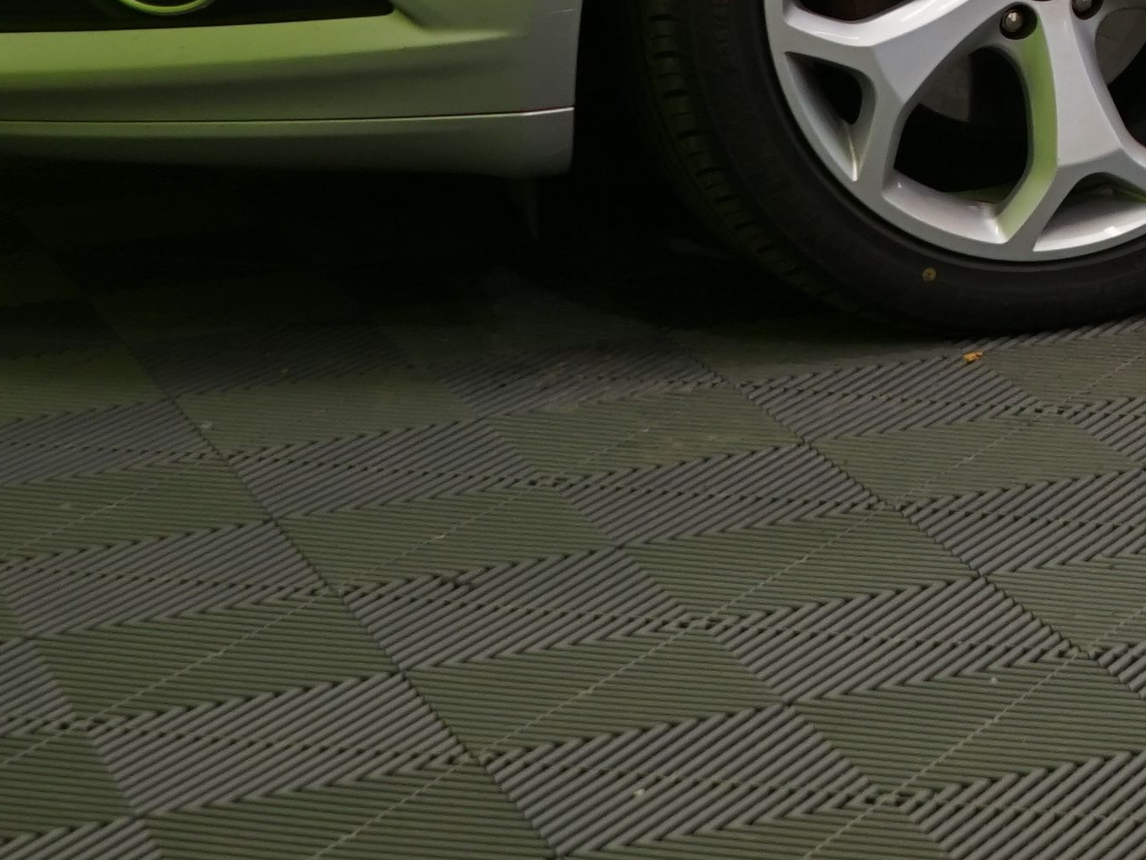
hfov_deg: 13.3
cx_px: 1782
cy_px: -550
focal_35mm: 139
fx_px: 4602
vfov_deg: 10.2
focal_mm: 32
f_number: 6.3
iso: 500
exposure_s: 1/30
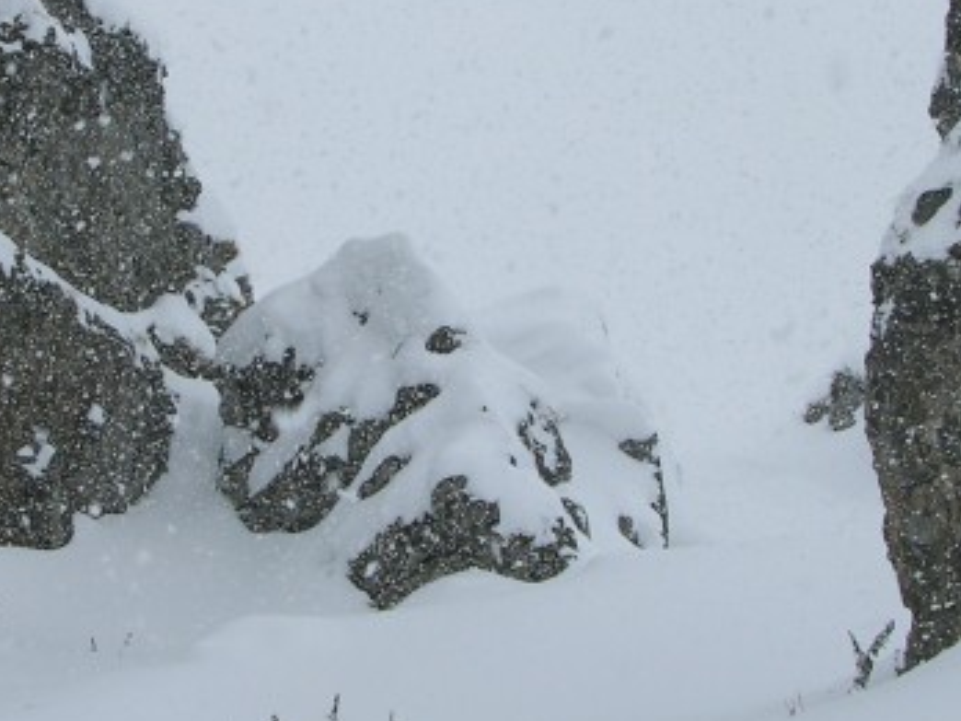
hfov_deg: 19.0
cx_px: 301
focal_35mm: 103
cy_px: 229
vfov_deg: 14.3
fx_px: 2859
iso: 50
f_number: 7.1
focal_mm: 8.9
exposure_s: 1/329
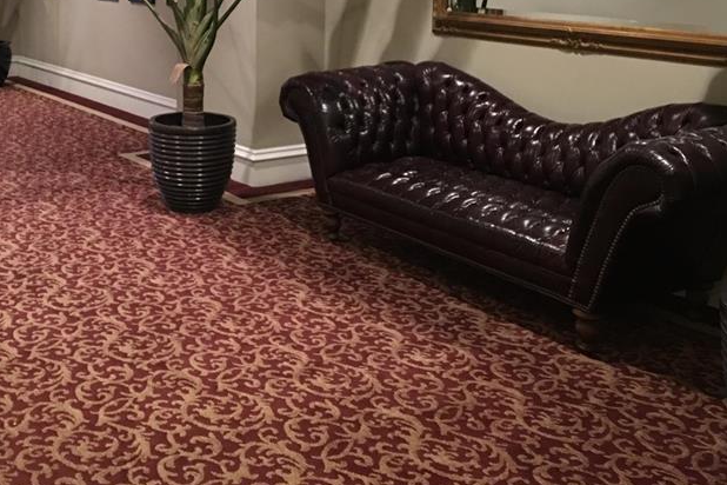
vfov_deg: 26.0
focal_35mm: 50
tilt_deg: -4.8
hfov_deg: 38.8
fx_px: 1010
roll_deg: -0.1
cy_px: 40
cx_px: 204
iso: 100
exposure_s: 1/4
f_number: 2.2
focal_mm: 4.15
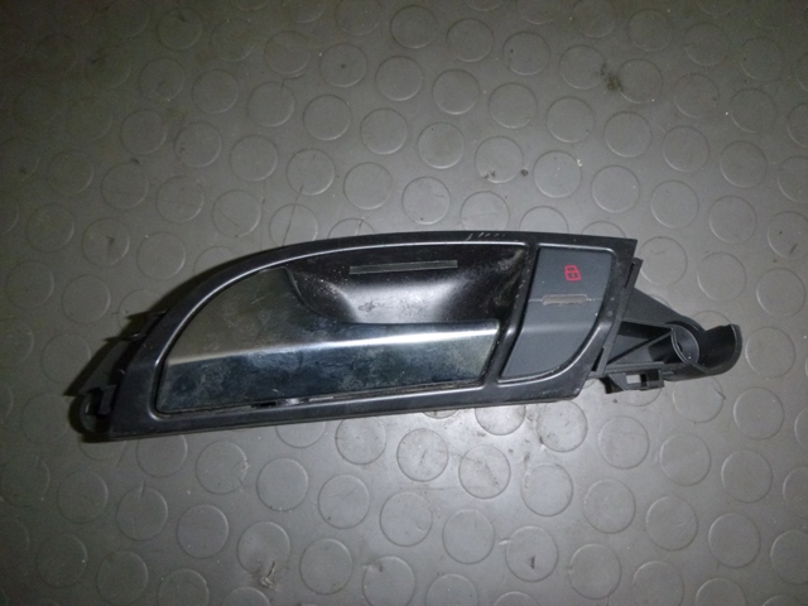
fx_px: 584
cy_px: 303
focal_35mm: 25
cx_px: 404
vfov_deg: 54.9
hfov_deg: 69.4
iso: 400
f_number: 3.9
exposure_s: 1/60
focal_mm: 4.5
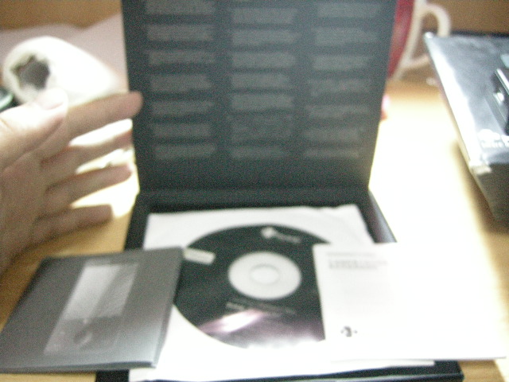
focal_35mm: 36
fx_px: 529
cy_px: 191
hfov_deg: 51.4
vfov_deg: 39.7
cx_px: 254
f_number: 2.7
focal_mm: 7.5
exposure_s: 1/8
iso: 729
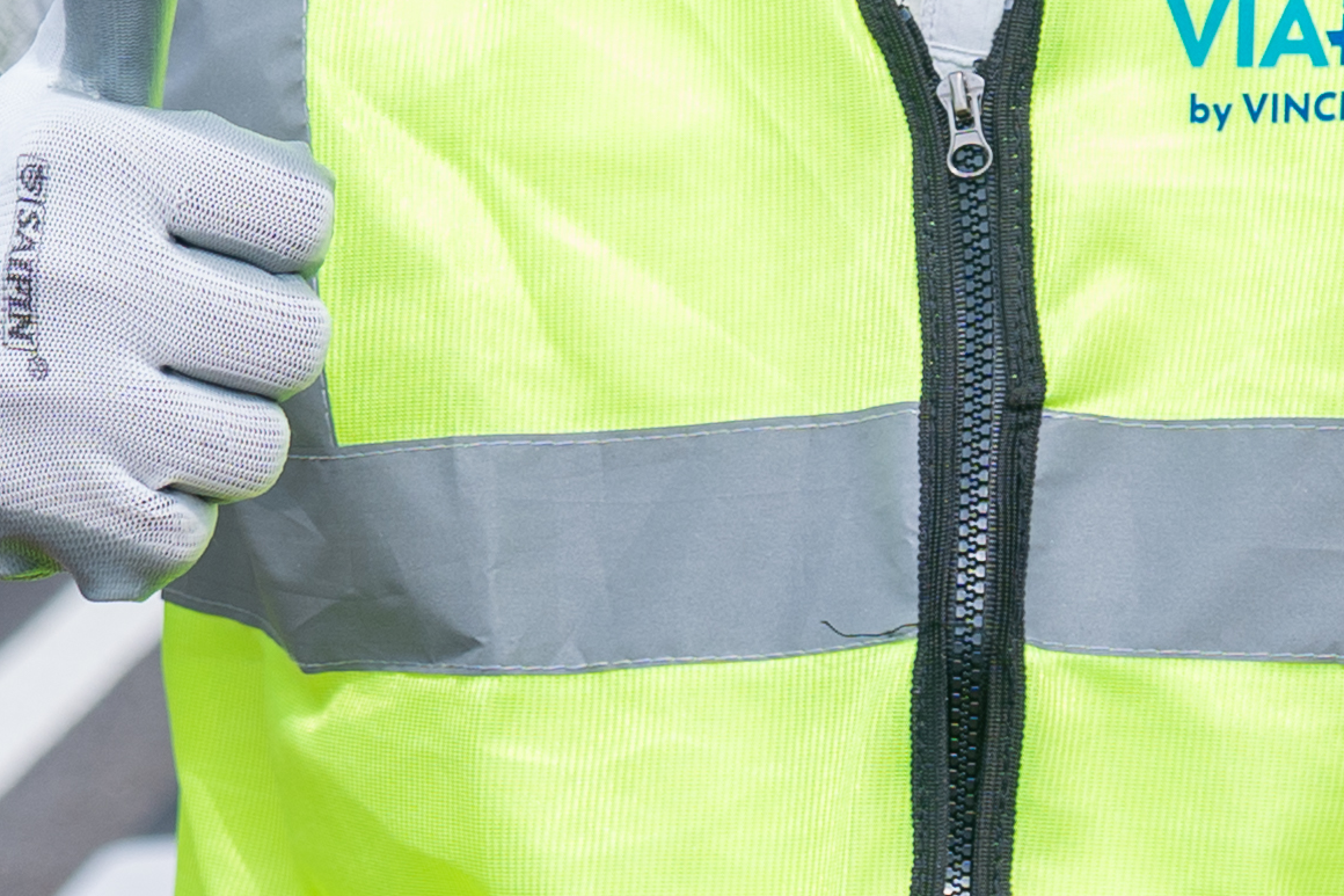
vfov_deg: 6.5
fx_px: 7726
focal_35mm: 207
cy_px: -611
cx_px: 875
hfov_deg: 9.9
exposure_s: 1/800
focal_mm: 41
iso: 160
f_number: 4.5
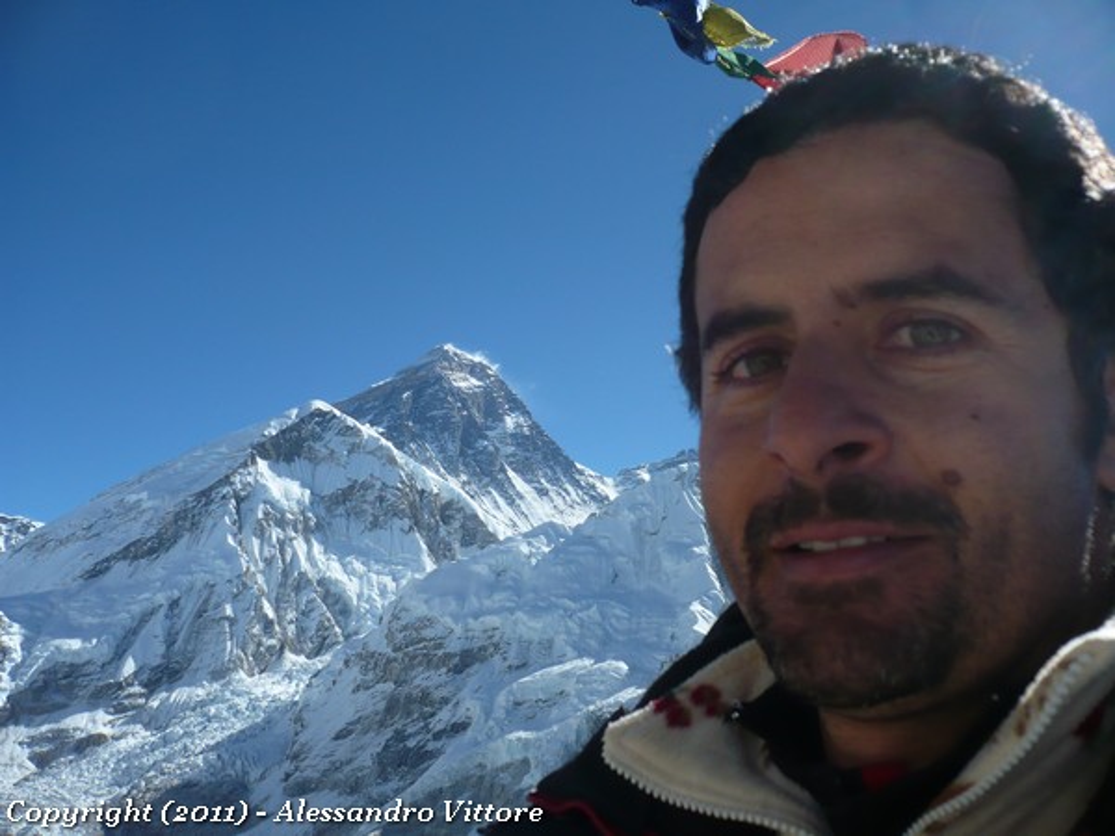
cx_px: 558
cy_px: 418
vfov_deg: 40.7
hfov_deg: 52.6
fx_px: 1127
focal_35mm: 35
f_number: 8
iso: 100
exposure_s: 1/400
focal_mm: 5.8
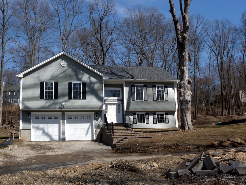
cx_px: 123
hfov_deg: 49.0
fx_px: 270
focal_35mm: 38
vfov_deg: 37.7
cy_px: 92
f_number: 5.8
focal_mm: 8.1
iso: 64
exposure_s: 1/363
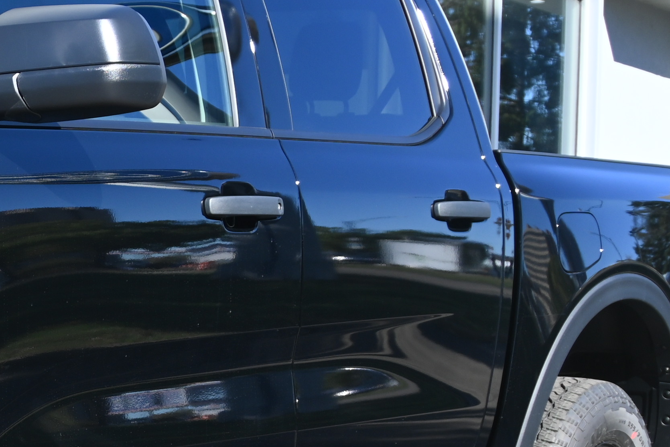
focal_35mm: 152
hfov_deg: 12.9
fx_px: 2838
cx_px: -288
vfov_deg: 8.9
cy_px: 459
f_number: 6.3
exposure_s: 1/320
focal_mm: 30.5
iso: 100
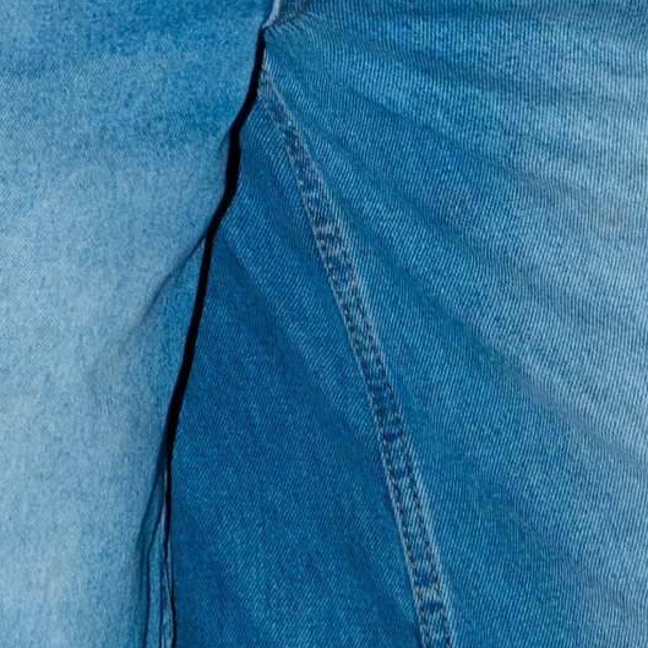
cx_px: 795
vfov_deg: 4.2
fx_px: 8429
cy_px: -1634
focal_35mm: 398
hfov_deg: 4.4
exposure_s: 1/250
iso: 400
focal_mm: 43
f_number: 3.5
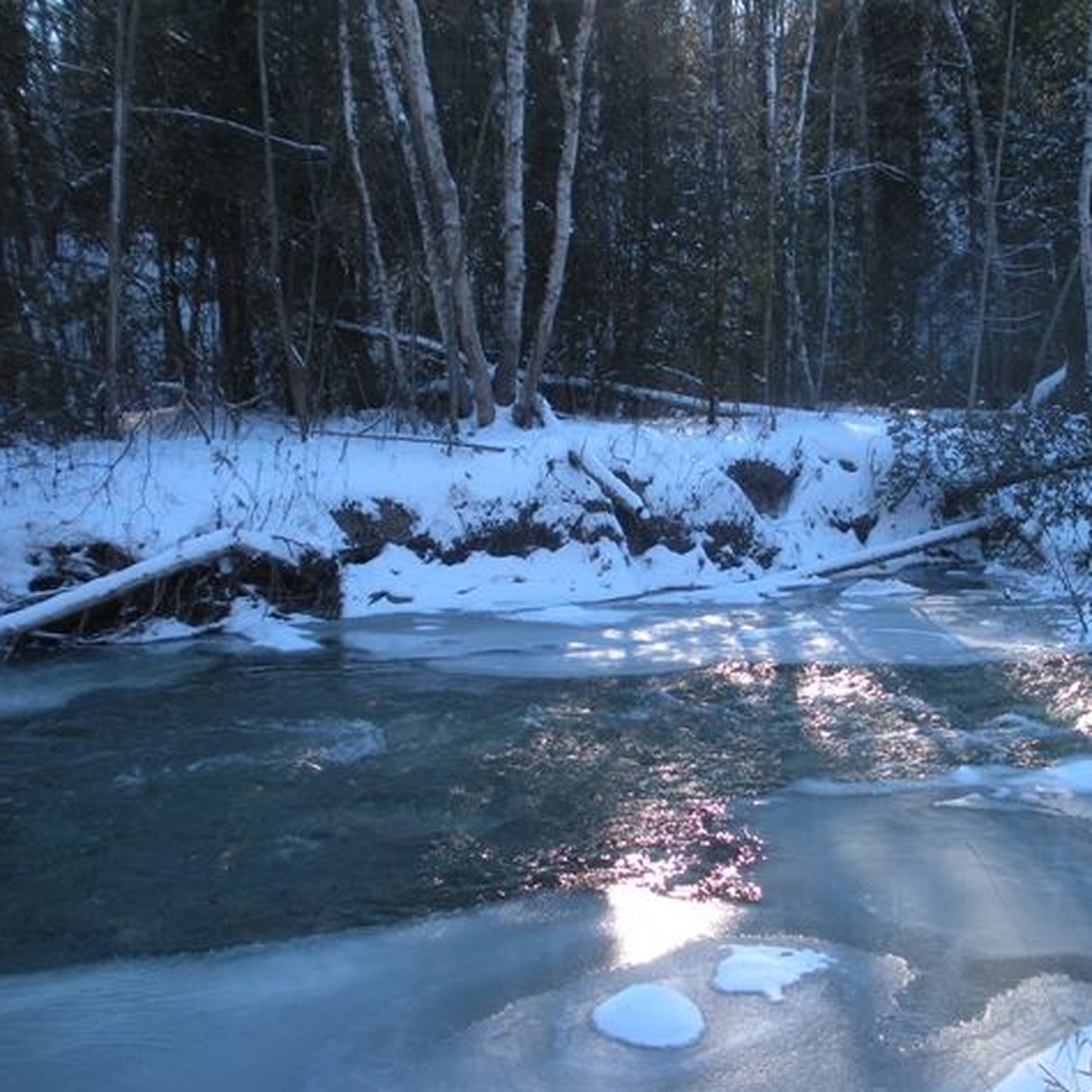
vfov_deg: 39.2
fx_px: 1535
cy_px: 551
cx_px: 689
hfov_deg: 38.9
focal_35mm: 43
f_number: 3.5
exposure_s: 1/170
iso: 64
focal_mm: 6.3
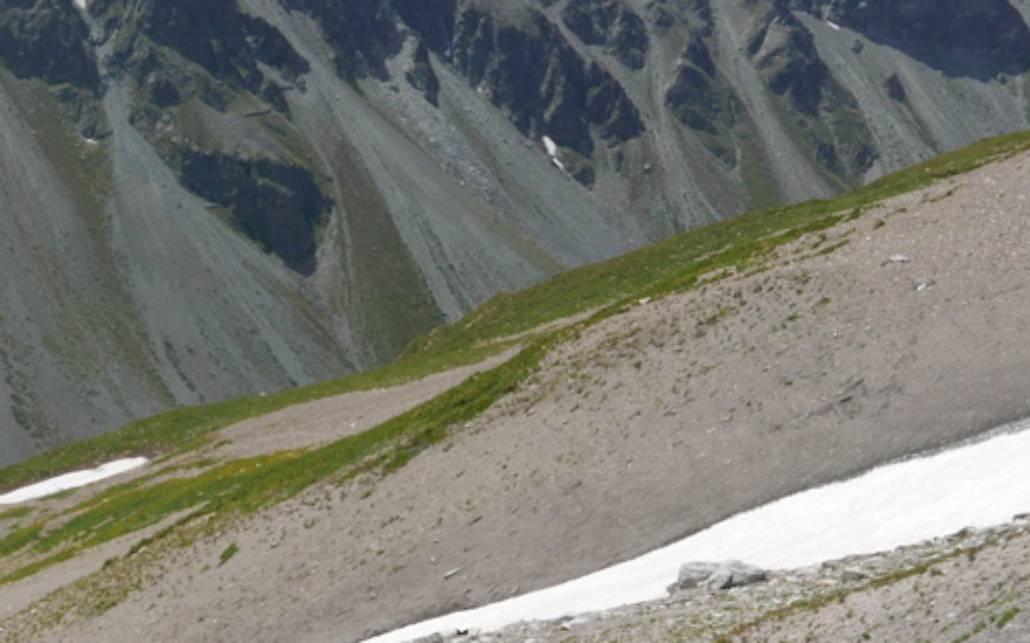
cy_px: 243
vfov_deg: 16.5
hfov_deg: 24.8
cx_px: -34
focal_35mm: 79
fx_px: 2217
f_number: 5.6
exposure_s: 1/1300
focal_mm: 14.4
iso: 200
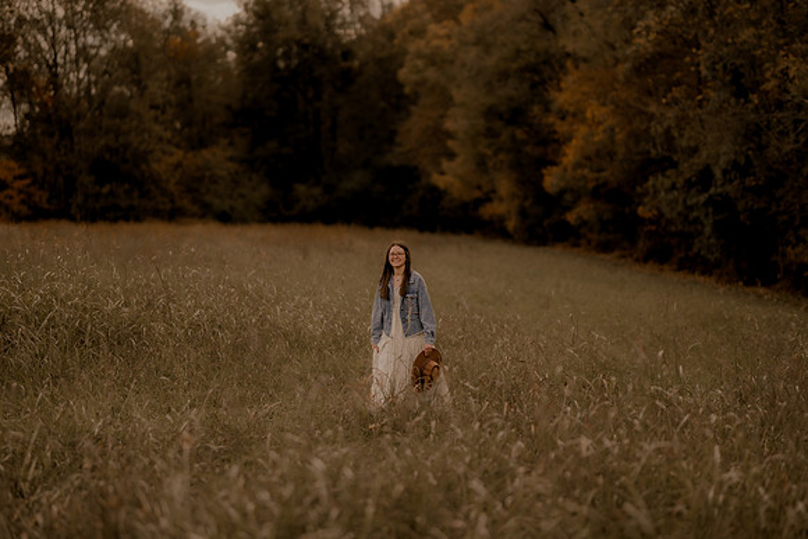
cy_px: 270
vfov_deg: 16.1
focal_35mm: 85
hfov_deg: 23.9
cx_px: 404
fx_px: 1908
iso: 200
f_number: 1.4
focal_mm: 85
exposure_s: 1/3200
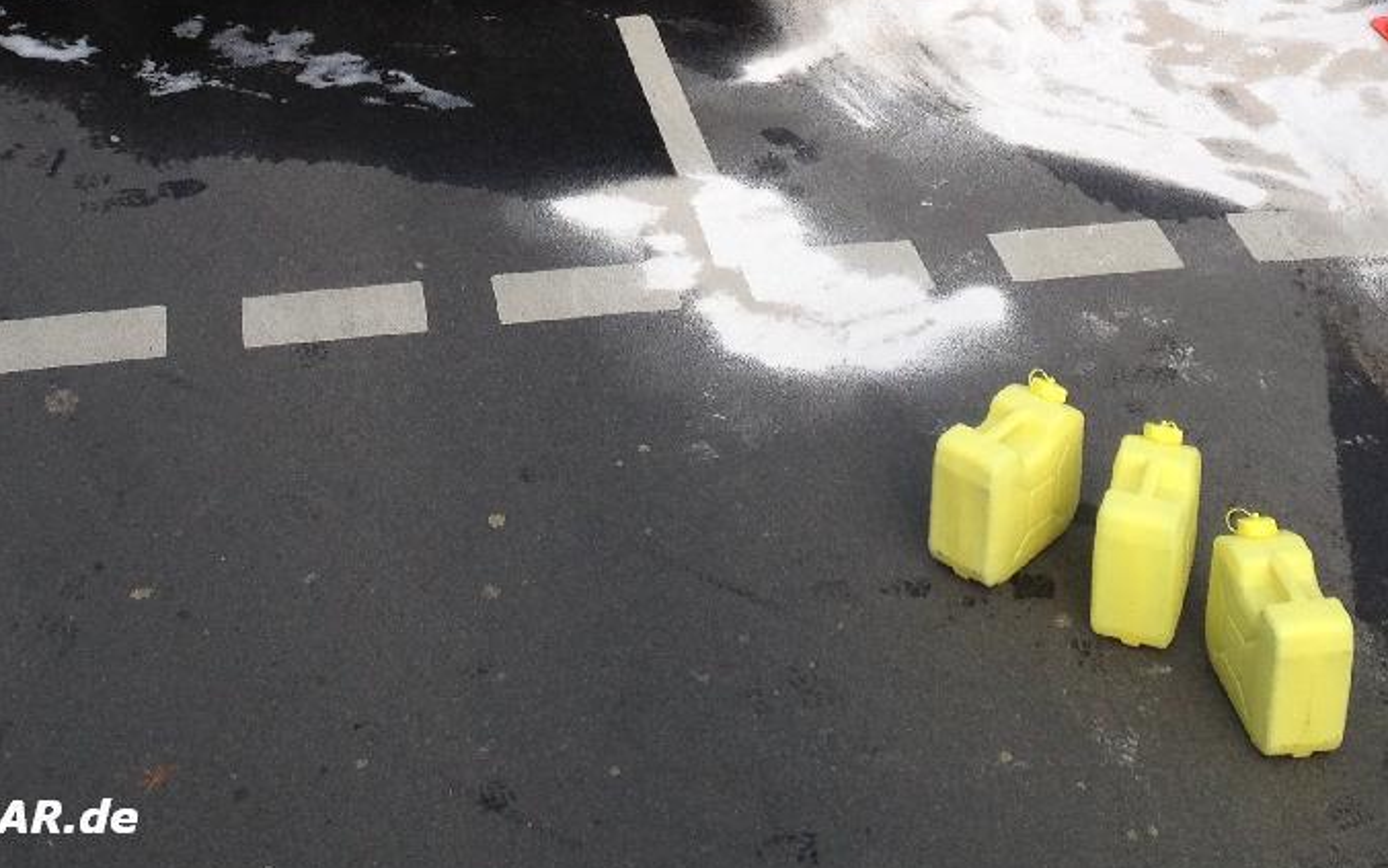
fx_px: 2989
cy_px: -164
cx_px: 604
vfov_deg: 15.9
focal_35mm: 79
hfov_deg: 26.1
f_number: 2.4
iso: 50
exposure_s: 1/552
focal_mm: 4.28
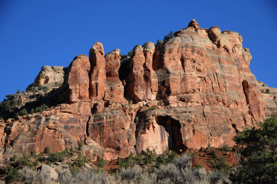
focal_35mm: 75
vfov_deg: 18.1
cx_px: 138
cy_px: 92
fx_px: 576
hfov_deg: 27.0
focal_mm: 50
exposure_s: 1/1000
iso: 250
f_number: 4.8
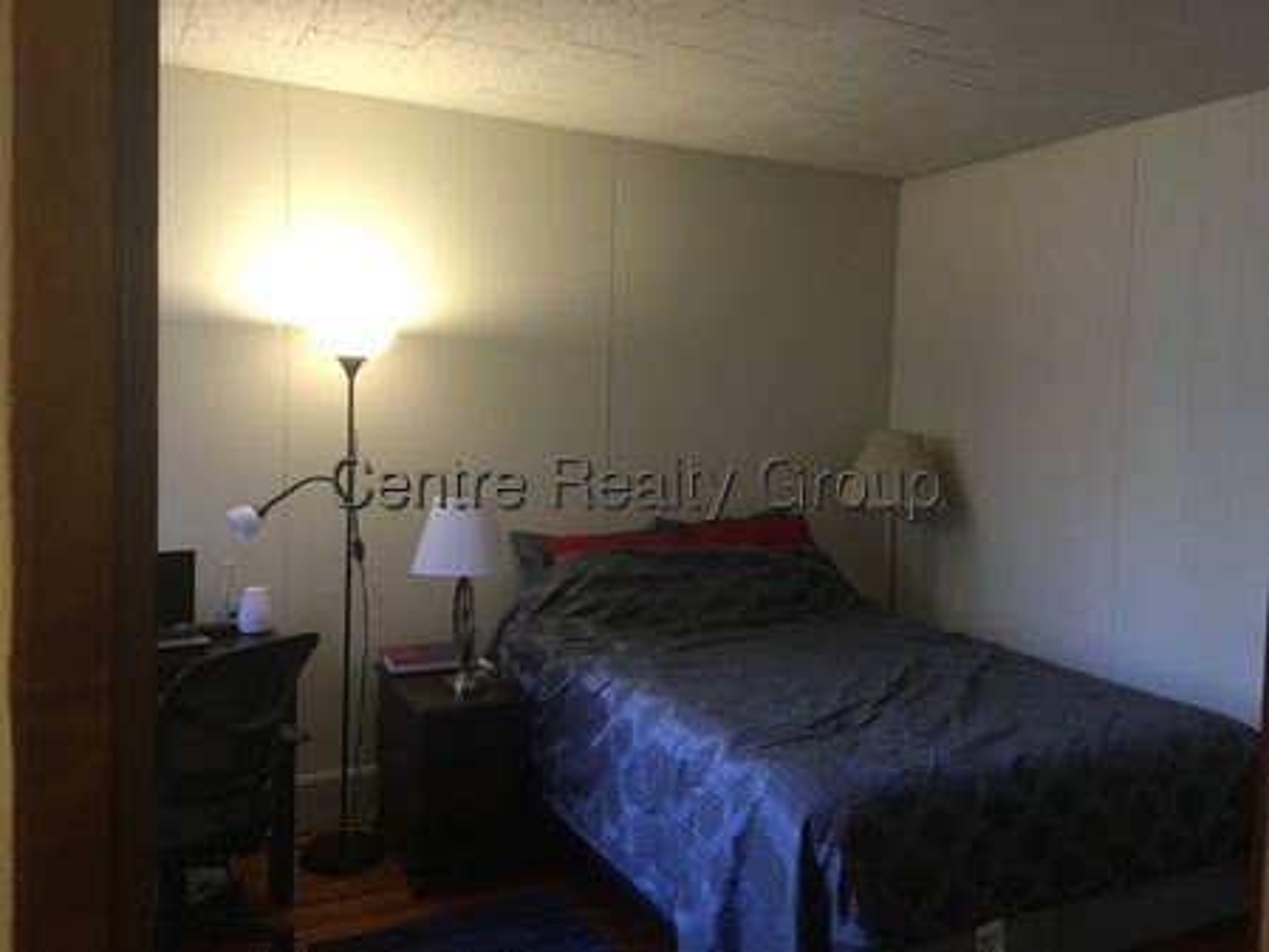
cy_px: 476
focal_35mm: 29
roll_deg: -1.2
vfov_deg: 48.2
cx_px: 634
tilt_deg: -3.5
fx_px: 1063
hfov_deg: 61.6
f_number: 2.2
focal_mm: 4.15
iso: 100
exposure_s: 1/30
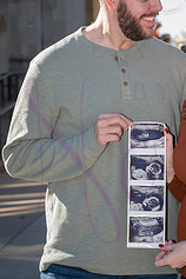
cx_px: 168
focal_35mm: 163
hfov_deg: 8.4
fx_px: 1263
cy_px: 89
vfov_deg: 12.6
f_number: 9
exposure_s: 1/500
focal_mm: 86
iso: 800
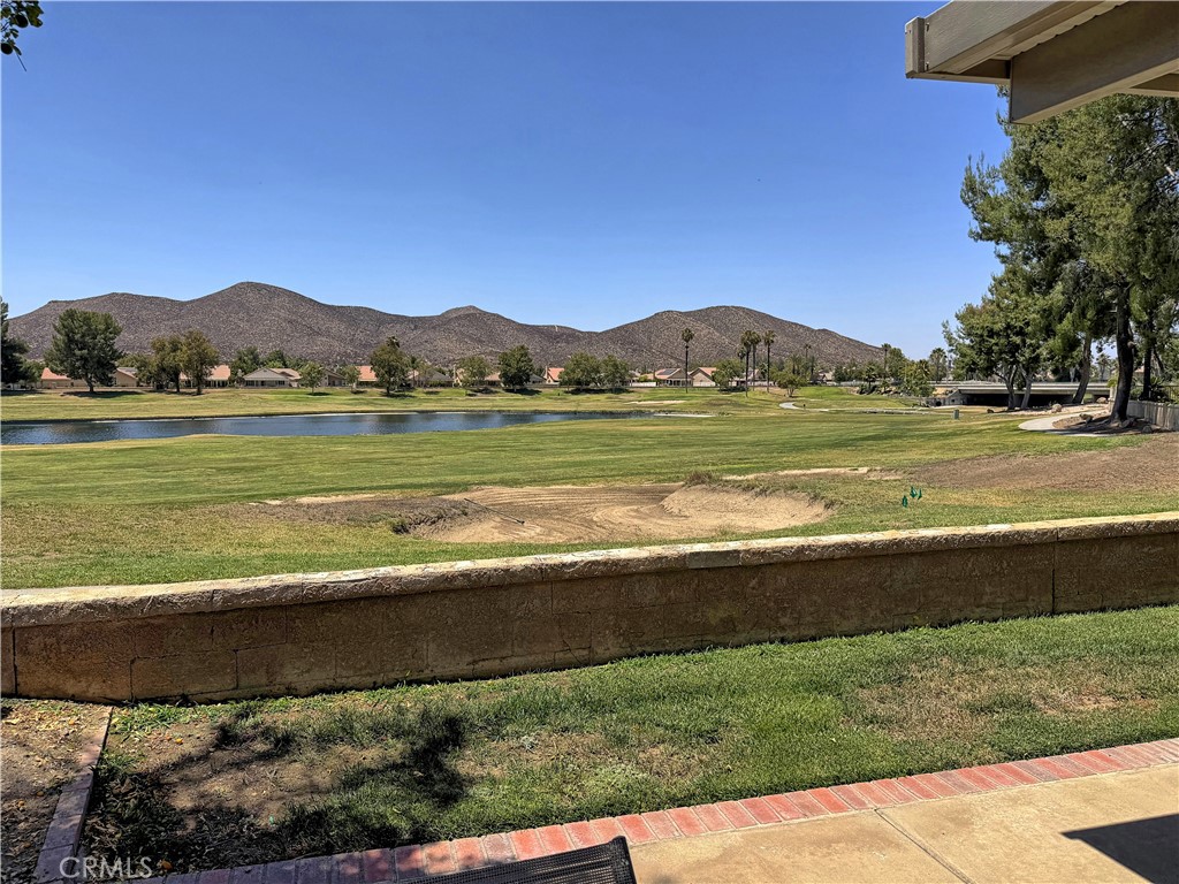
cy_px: 442
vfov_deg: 56.8
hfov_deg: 71.6
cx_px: 590
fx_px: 817
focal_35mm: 24
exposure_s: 1/4673
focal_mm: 6.8
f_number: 1.8
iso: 80
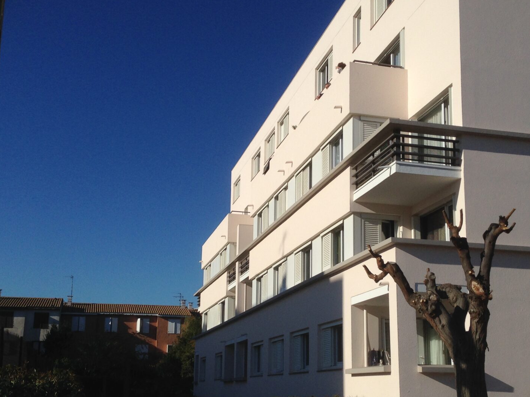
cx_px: 288
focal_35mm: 48
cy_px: 230
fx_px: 735
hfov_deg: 39.6
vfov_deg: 30.2
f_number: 2.4
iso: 50
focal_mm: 4.12
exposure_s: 1/4184
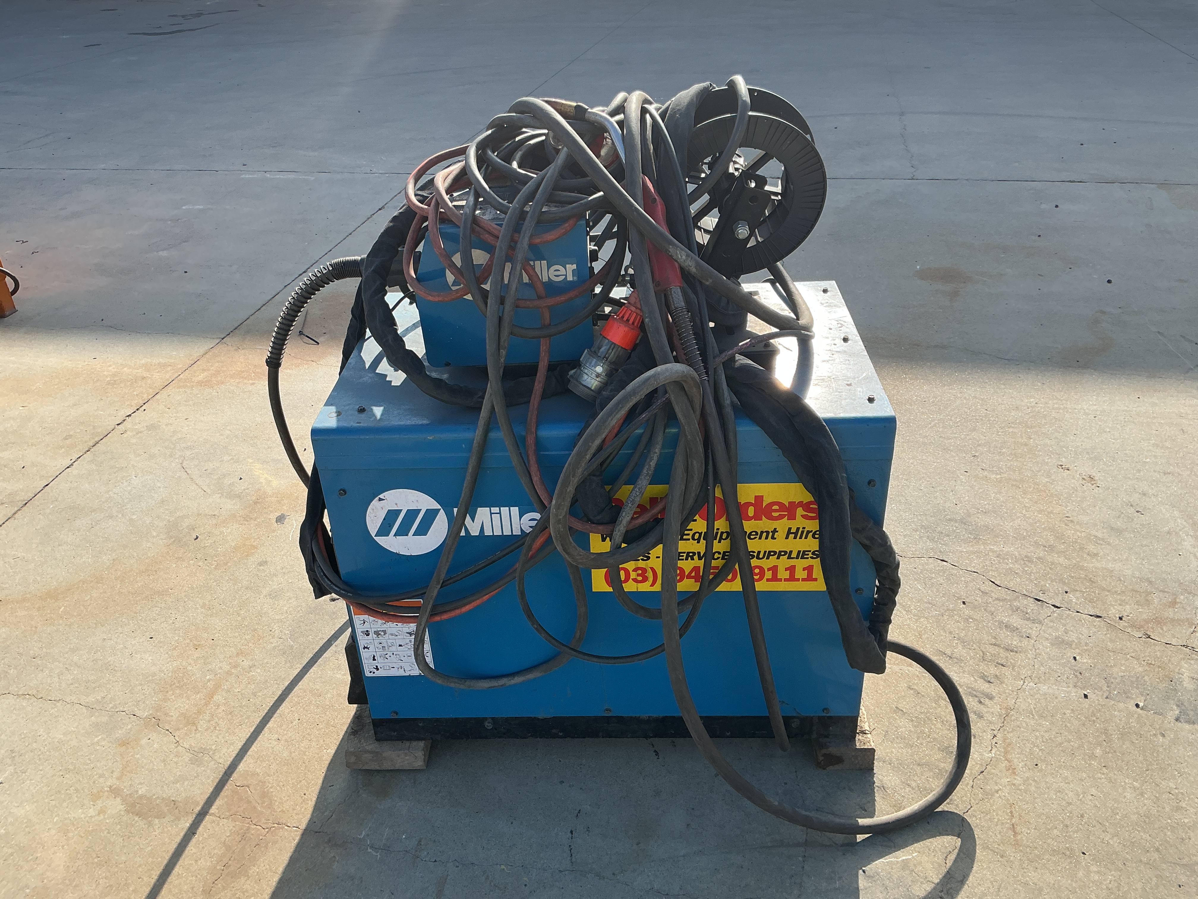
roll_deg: +1.4
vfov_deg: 48.2
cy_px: 450
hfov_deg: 61.7
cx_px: 599
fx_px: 1004
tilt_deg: -29.6
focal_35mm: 29
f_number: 1.8
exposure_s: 1/816
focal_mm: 3
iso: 25
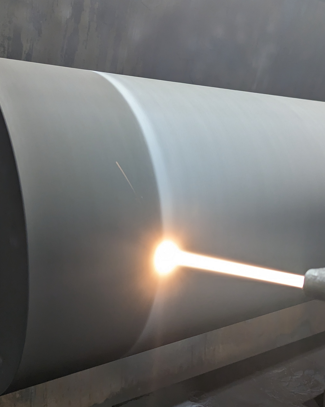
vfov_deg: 47.7
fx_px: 457
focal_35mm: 38
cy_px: 240
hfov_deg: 39.1
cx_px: 175
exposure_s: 1/120
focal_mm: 6.81
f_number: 1.85
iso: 199
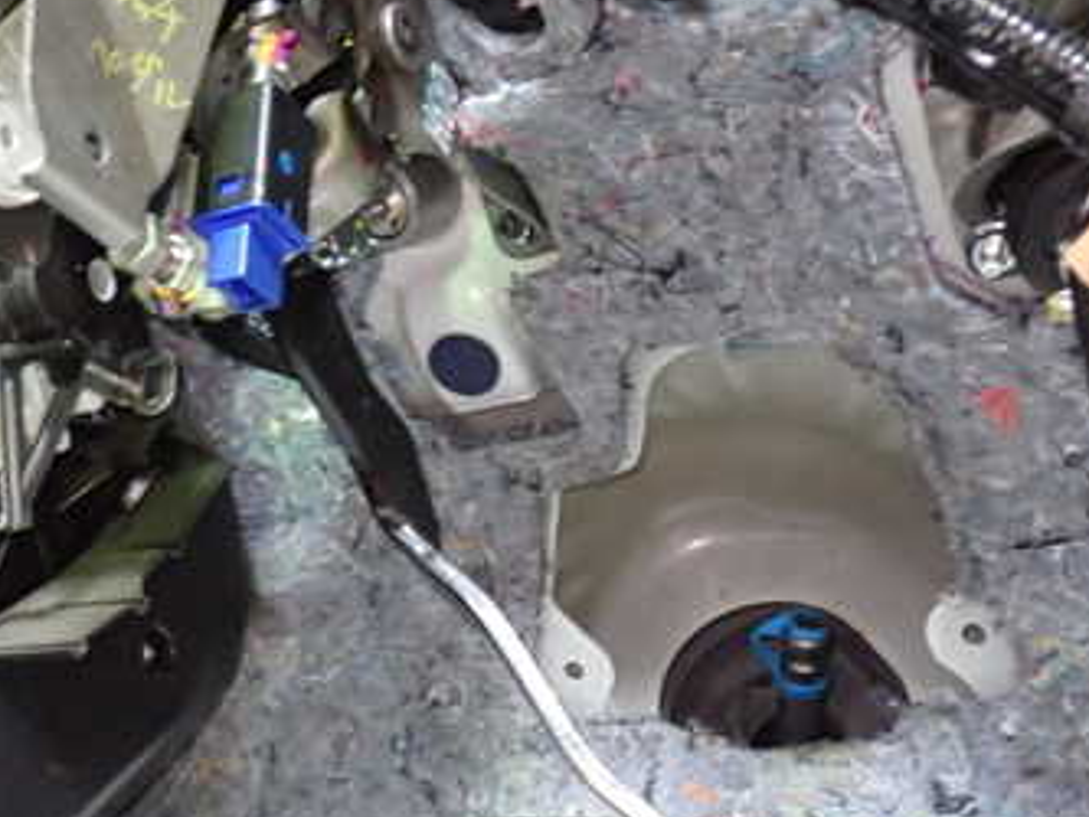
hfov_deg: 34.9
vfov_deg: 27.0
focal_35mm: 54
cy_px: 474
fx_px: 1699
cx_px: 288
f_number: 2.3
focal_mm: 5.4
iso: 800
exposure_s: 1/30
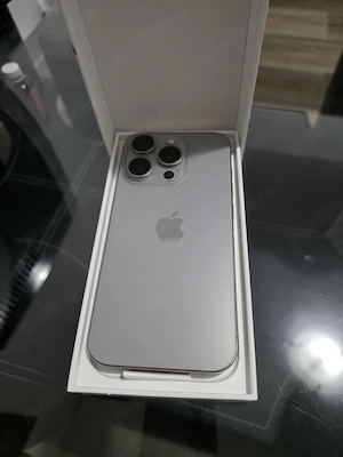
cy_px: 228
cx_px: 172
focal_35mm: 23
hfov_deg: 58.9
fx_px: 304
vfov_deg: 73.9
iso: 1000
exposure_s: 1/101
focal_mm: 6.25
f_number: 1.7
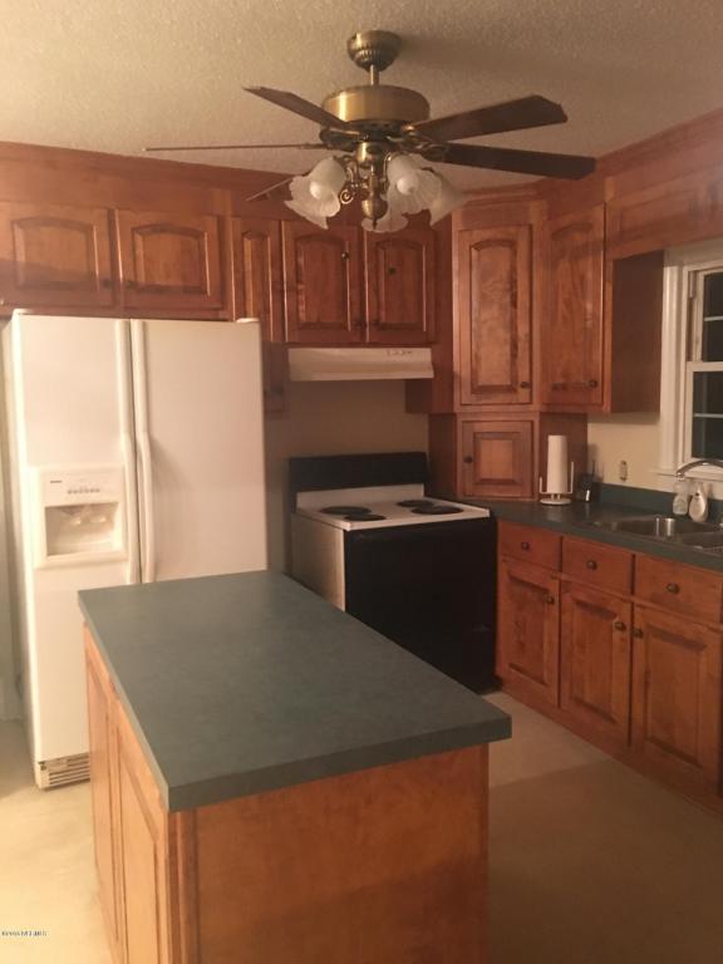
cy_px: 482
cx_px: 362
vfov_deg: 61.7
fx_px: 808
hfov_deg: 48.2
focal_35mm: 29
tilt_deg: -7.6
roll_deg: +0.2
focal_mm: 4.15
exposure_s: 1/15
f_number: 2.2
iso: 250
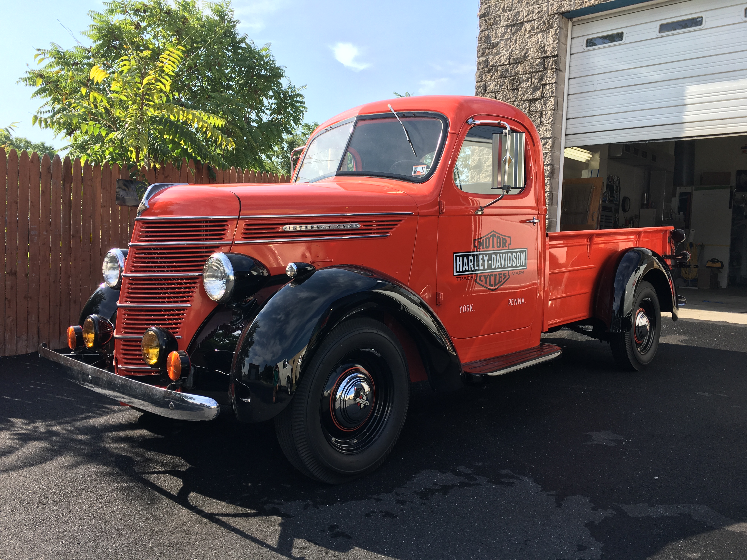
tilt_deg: -2.2
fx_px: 626
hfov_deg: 61.7
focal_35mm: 29
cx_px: 374
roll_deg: -2.1
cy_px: 280
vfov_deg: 48.2
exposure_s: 1/680
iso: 25
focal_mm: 4.15
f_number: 2.2
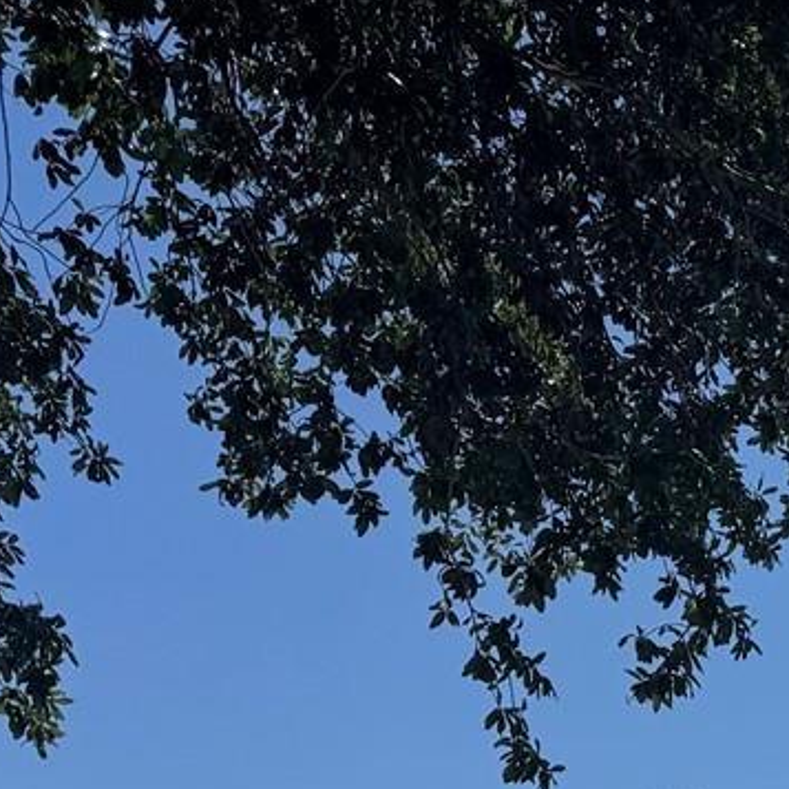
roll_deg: +0.9
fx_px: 2450
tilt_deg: +1.6
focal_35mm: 95
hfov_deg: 15.7
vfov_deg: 16.5
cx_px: 1417
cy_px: 1209
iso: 80
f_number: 1.78
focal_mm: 6.76
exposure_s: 1/9009
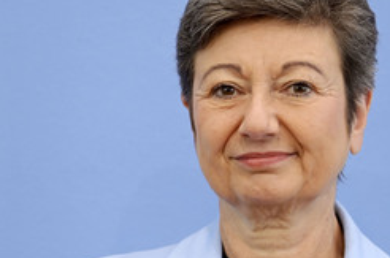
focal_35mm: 248
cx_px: 242
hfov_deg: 8.3
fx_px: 2681
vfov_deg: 5.5
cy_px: 160
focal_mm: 135
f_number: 5.6
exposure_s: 1/400
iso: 2500
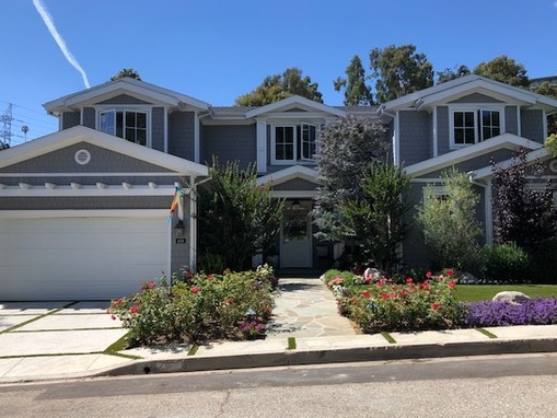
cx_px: 289
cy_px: 223
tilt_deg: +3.3
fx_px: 531
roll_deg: -0.1
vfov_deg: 42.9
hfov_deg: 55.3
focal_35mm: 33
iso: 20
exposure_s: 1/1412
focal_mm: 3.99
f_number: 1.8
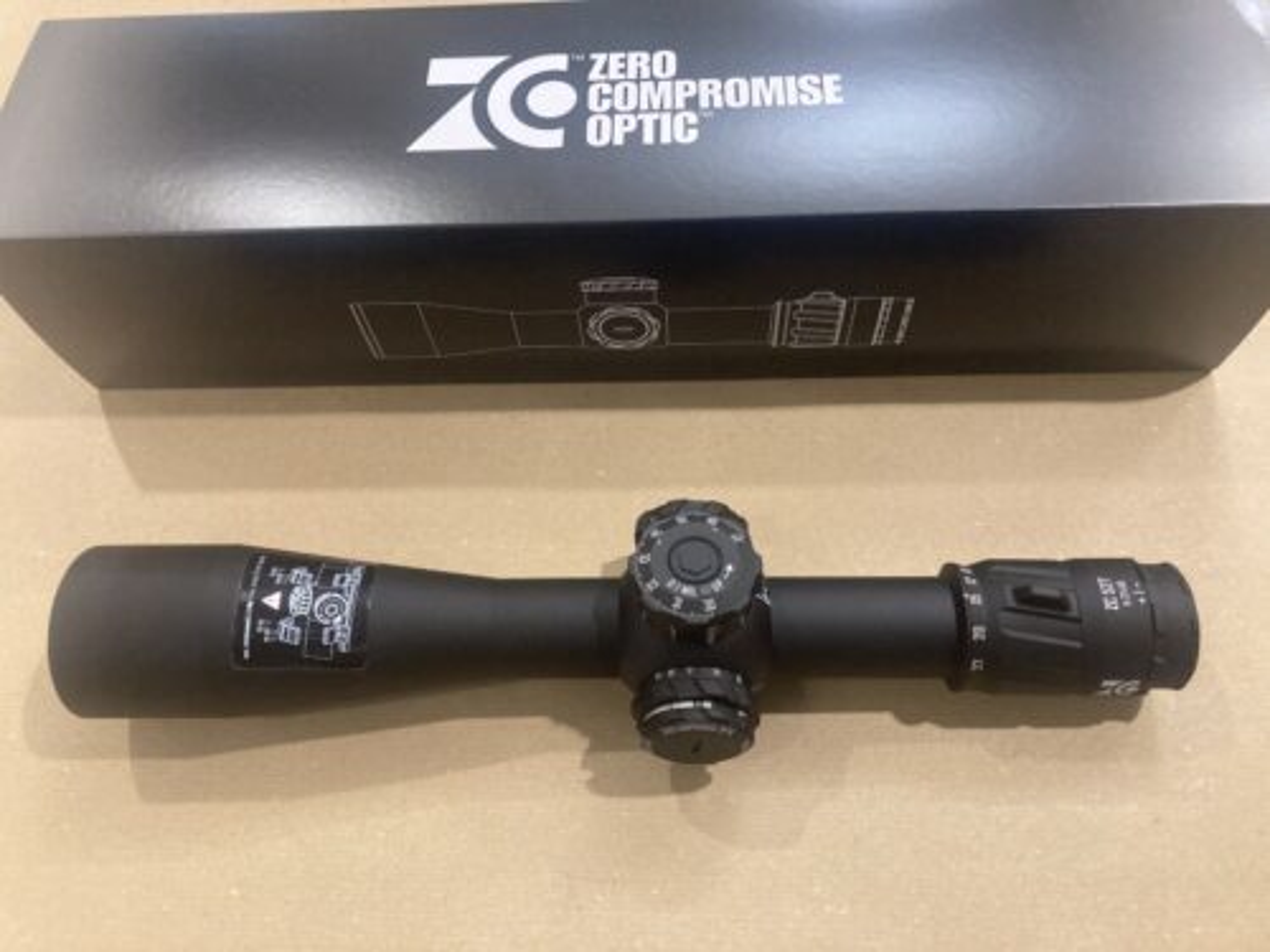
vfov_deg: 49.7
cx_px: 635
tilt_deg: -63.5
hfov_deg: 63.4
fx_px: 1027
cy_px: 476
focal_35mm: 28
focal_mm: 3.99
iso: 320
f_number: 1.8
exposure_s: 1/50
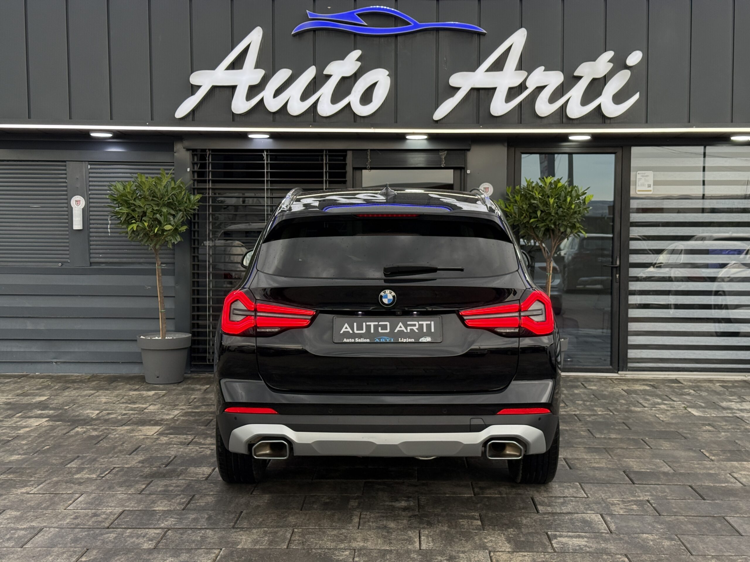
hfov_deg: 39.7
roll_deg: -0.4
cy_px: 281
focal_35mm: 48
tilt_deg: -2.2
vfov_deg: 30.3
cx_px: 375
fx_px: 1040
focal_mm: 6.76
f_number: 1.78
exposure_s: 1/148
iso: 160
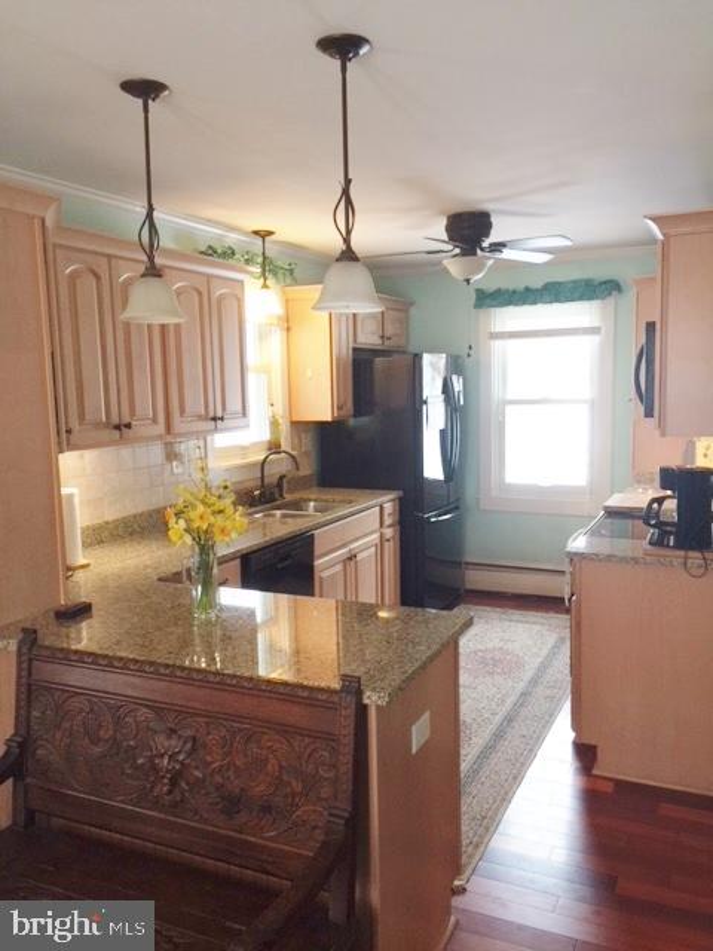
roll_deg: +0.9
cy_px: 476
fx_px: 796
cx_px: 356
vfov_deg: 61.7
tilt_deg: -5.6
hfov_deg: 48.2
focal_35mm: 29
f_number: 2.2
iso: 32
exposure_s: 1/15
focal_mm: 4.15
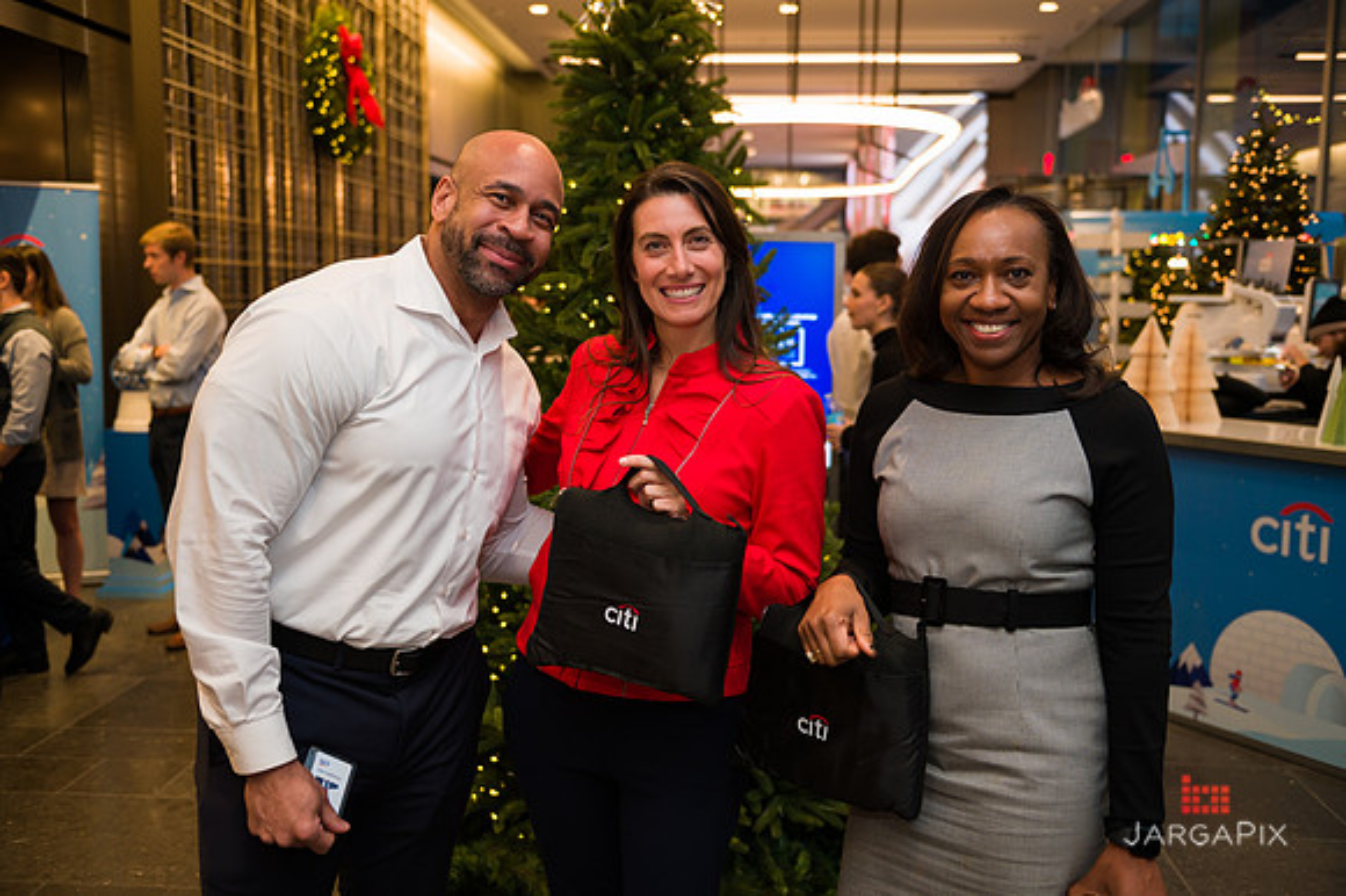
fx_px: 1345
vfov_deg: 36.8
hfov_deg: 53.2
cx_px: 673
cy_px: 448
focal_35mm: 36
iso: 400
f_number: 3.2
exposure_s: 1/200
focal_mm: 36
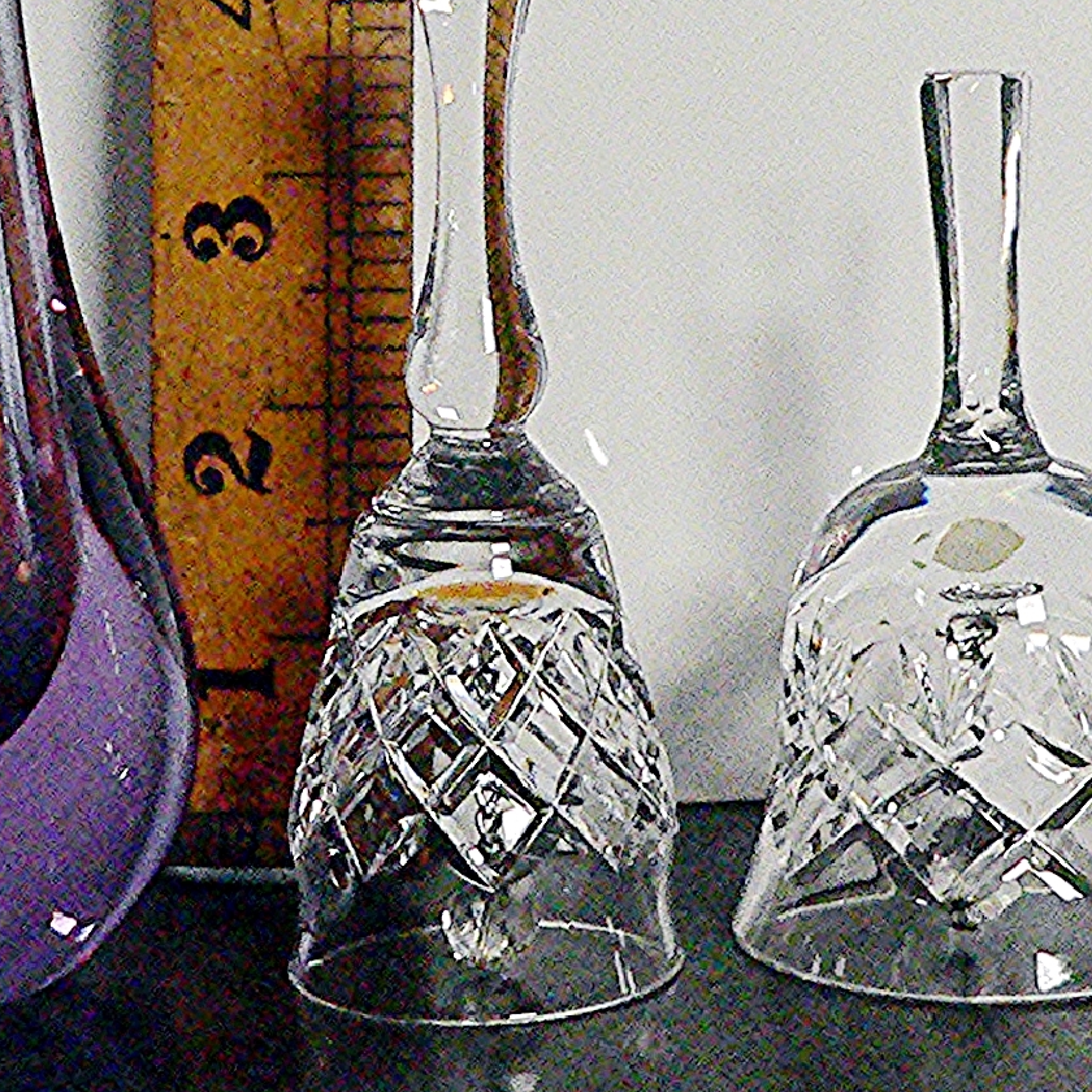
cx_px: 859
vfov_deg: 17.7
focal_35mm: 97
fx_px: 3462
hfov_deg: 17.8
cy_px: 116
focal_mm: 6
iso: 400
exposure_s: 1/125
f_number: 2.8
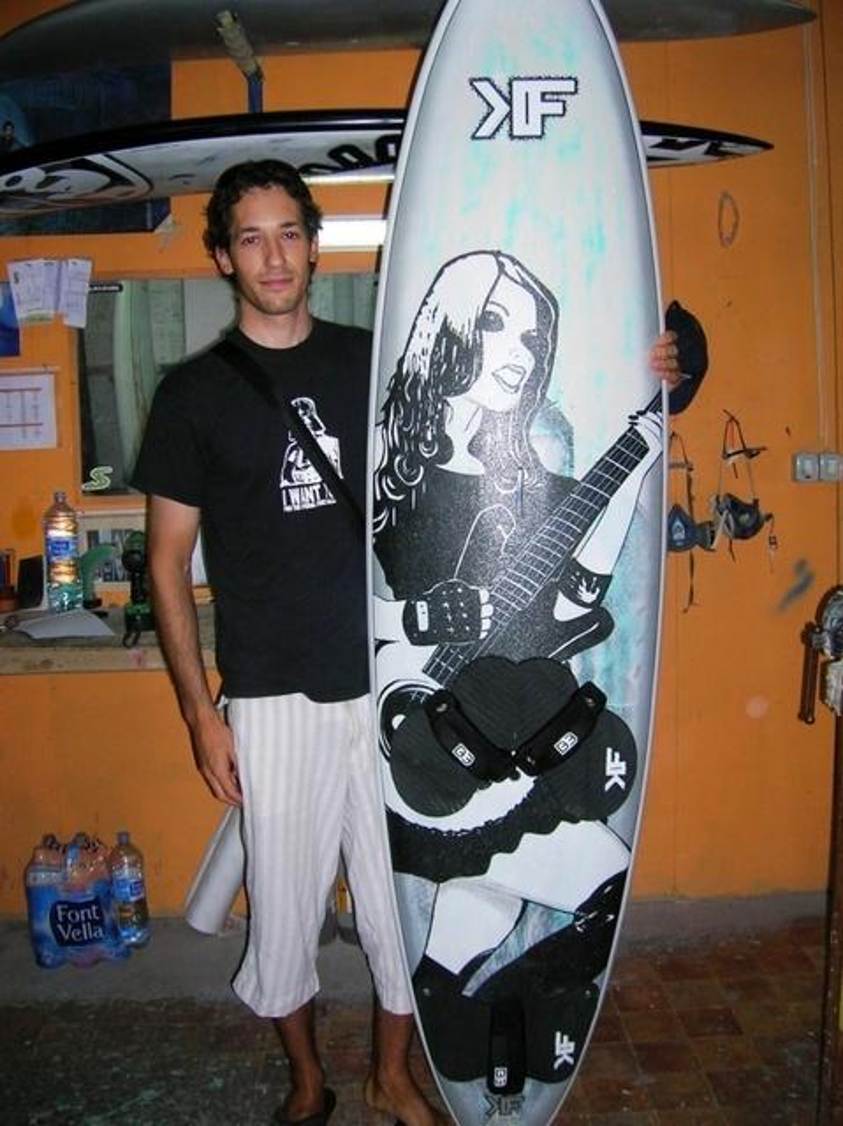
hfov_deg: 41.7
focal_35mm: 34
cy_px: 563
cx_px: 422
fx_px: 1105
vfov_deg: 54.0
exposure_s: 1/60.1
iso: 63
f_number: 2.9
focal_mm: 5.7
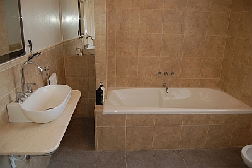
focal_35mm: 27
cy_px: 84
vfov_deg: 47.9
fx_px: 189
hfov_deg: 67.4
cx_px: 126
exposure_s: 1/100
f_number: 3.5
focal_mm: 18
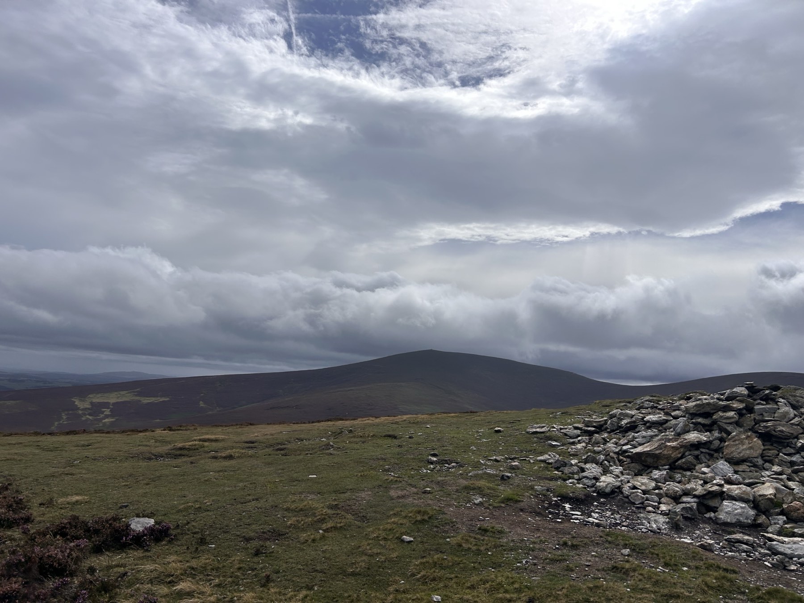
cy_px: 302
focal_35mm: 26
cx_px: 402
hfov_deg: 67.3
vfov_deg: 53.1
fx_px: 604
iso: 50
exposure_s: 1/16393
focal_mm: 5.7
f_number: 1.5
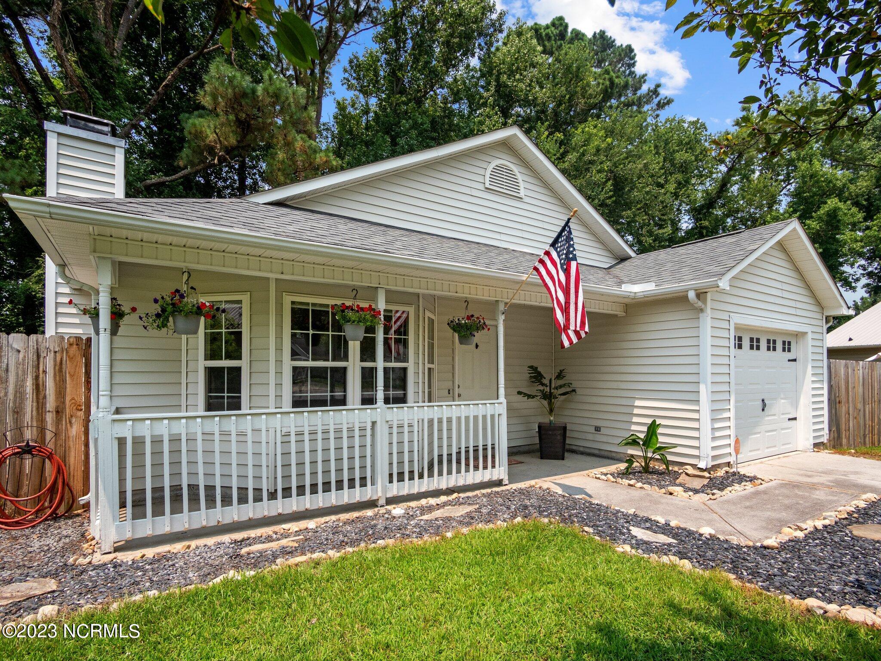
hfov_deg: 87.8
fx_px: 458
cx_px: 440
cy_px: 330
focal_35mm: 18
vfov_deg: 71.6
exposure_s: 1/1250
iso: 400
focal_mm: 9
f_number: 5.6
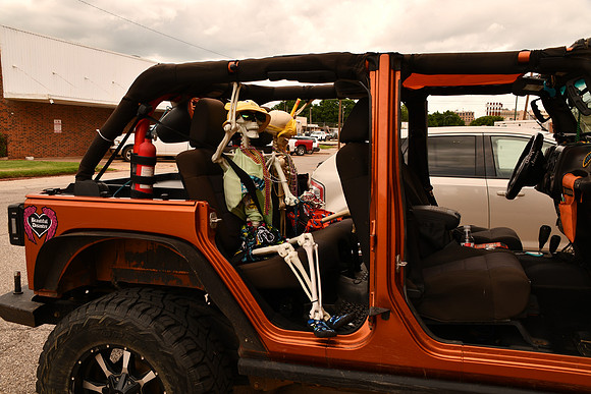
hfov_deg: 53.1
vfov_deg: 36.9
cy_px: 197
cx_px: 296
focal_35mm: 36
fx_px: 591
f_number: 9
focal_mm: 24
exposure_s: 1/125
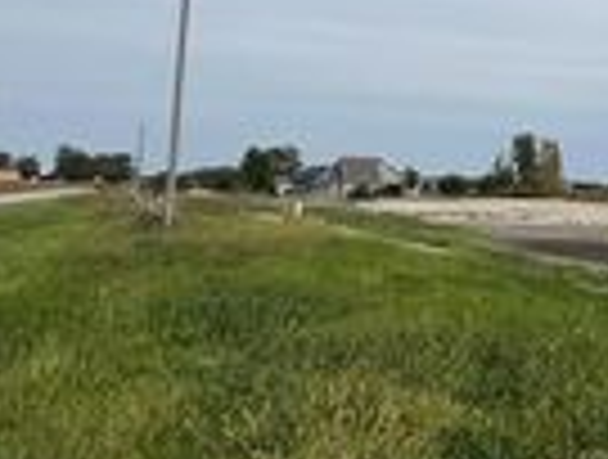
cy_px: 61
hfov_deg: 35.7
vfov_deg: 29.4
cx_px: 608
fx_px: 845
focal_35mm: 48
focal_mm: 1.57
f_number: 1.8
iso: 32
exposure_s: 1/3215
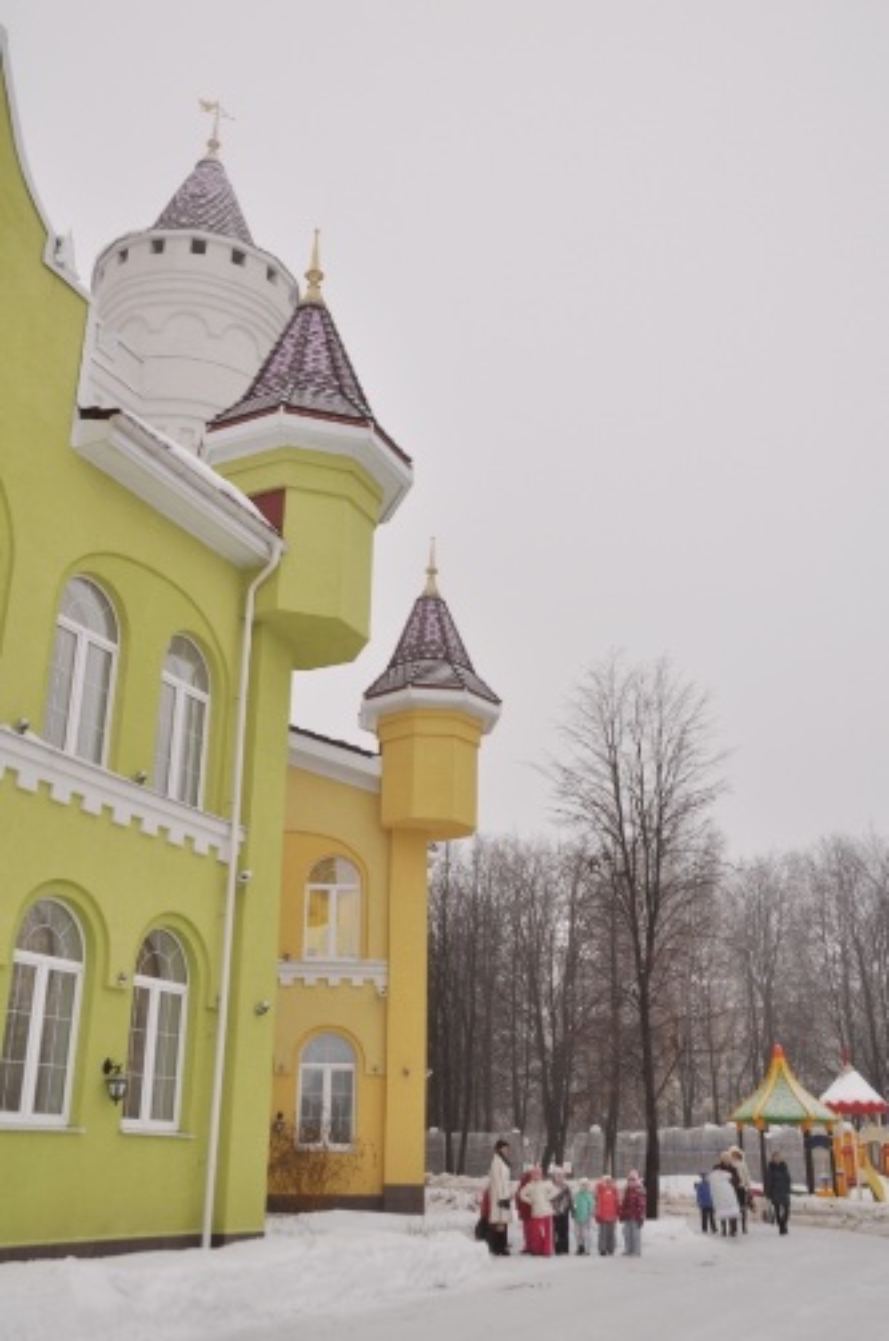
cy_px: 670
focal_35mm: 33
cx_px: 444
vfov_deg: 57.3
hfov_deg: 39.8
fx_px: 1227
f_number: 8
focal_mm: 22
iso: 200
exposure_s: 1/50
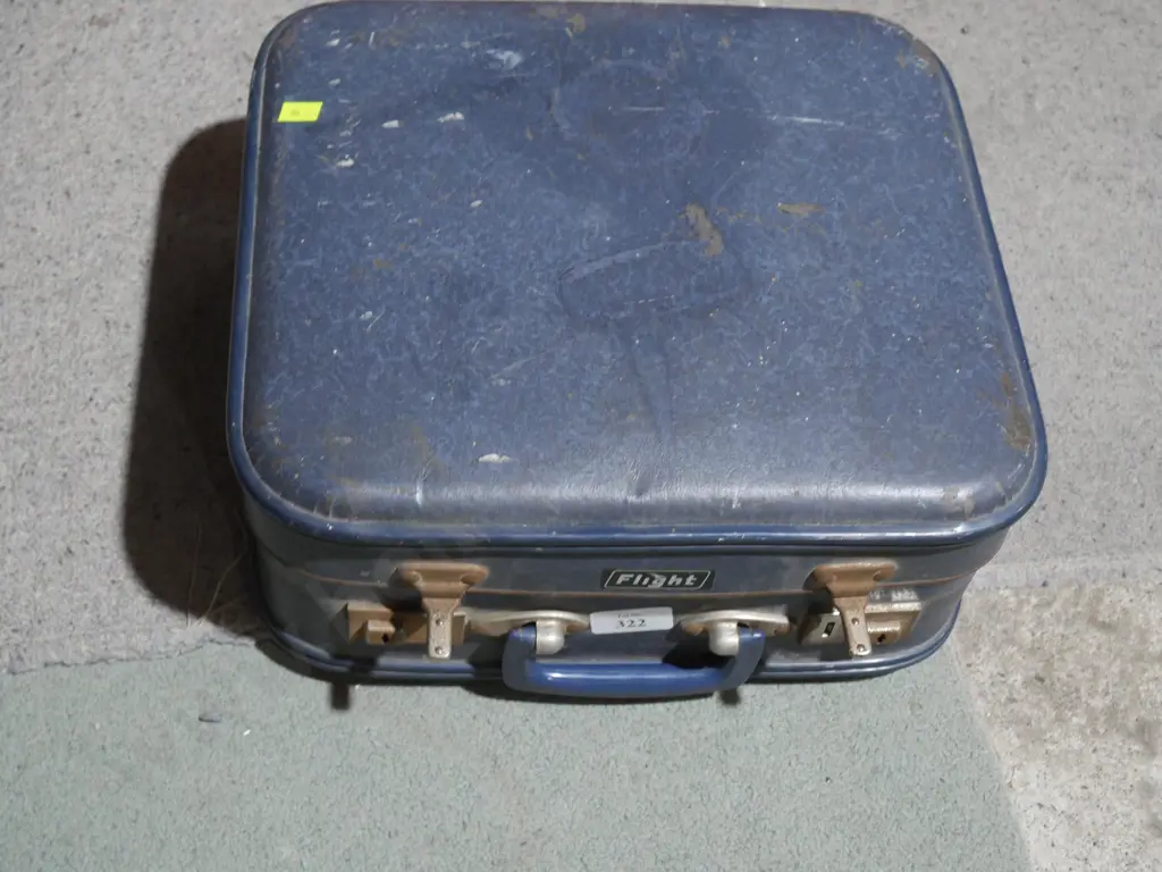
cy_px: 436
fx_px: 1746
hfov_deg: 36.8
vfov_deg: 28.0
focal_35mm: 52
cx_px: 581
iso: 1250
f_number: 5.3
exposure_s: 1/60
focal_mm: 26
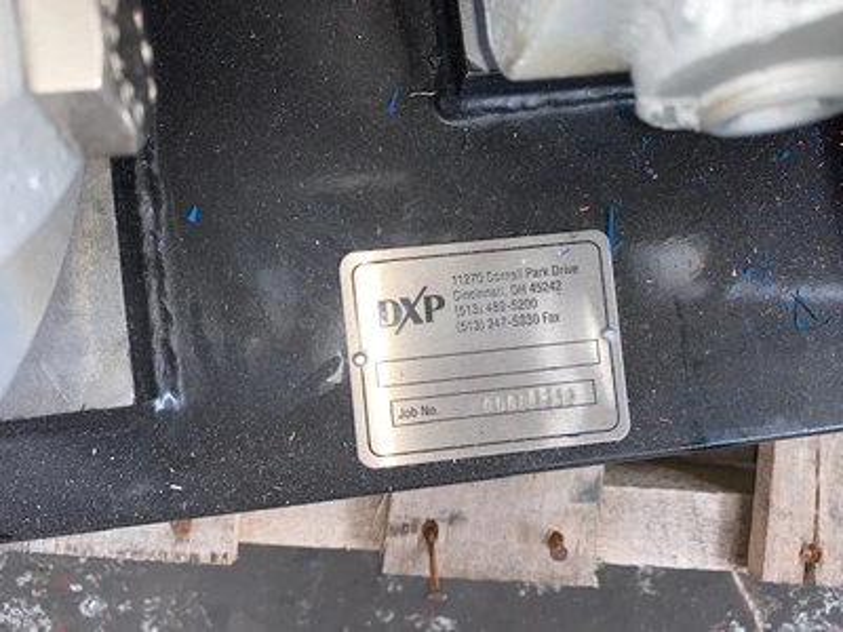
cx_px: 422
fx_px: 633
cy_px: 316
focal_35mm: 26
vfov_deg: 53.1
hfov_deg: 67.3
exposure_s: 1/62
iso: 25
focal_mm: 4.25
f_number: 1.8
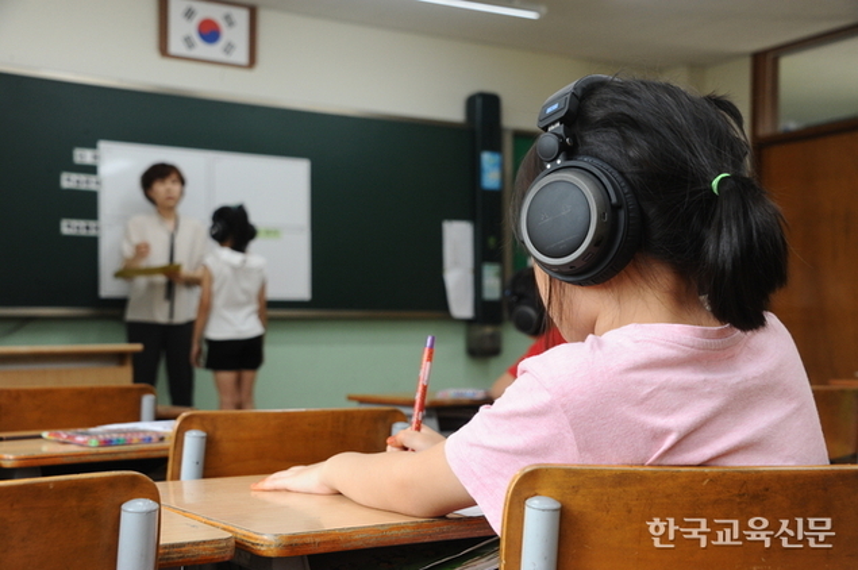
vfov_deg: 24.6
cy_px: 285
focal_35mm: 55
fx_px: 1309
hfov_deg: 36.3
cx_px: 429
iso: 1600
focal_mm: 55
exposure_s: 1/160
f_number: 7.1
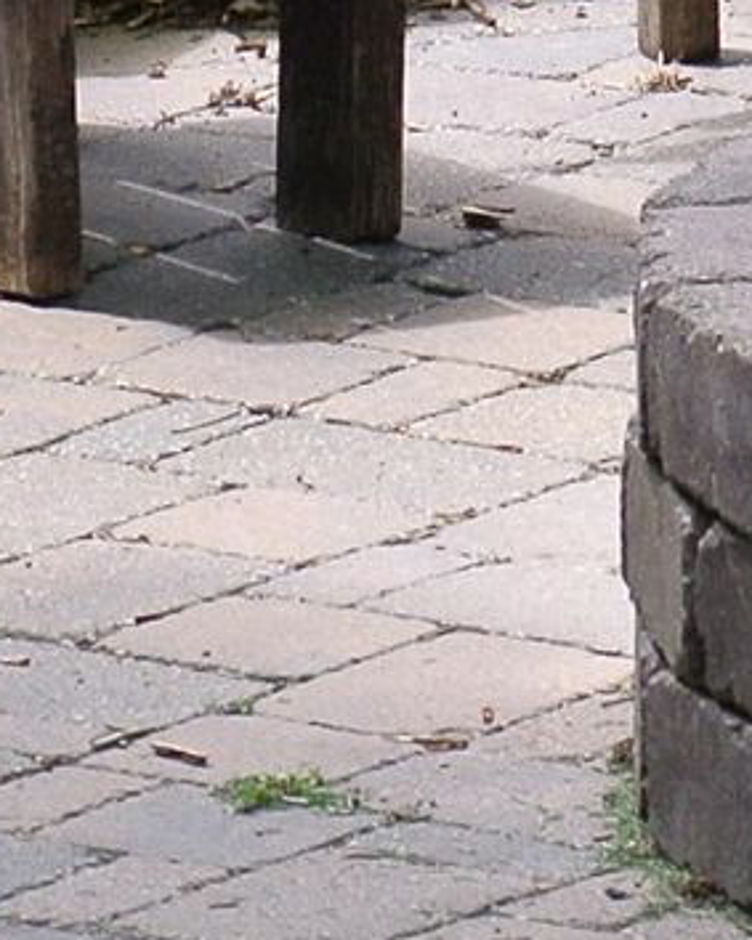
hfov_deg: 1.7
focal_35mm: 905
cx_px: 1074
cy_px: -1065
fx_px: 25188
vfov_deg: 2.1
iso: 100
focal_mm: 49.3
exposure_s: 1/200
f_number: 4
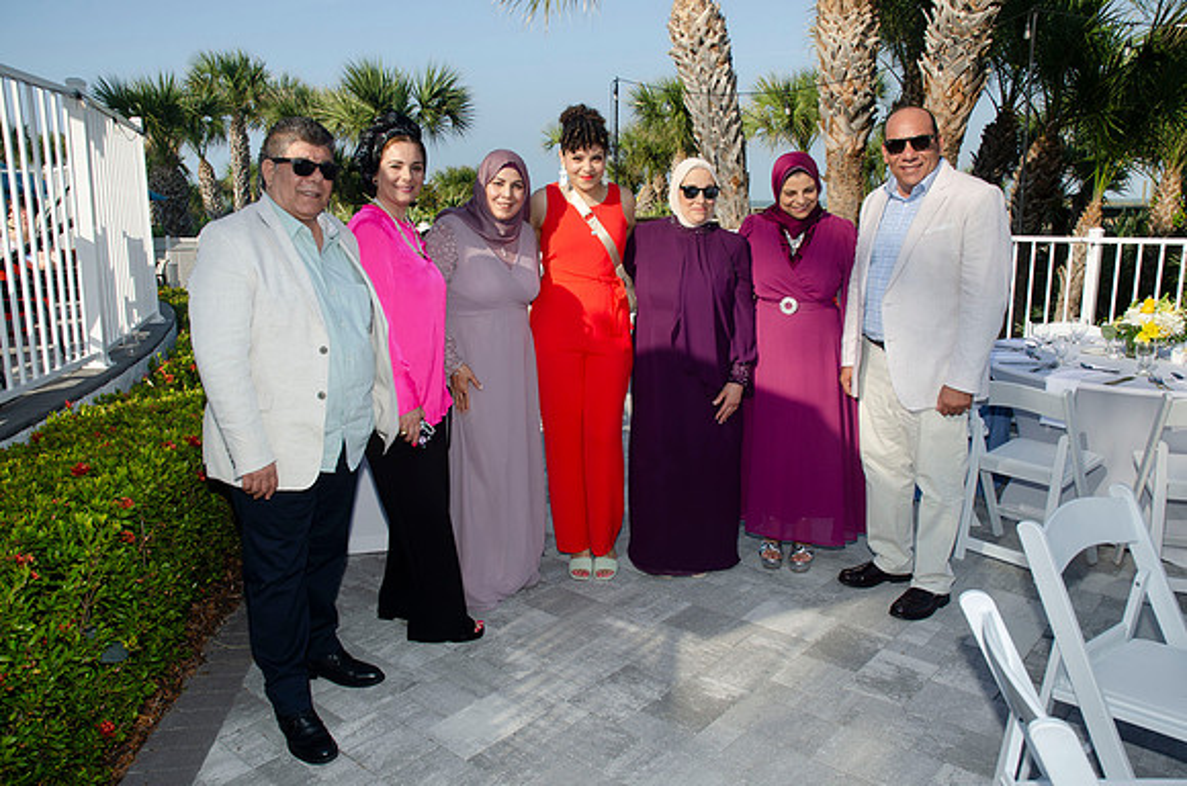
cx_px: 594
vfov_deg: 47.7
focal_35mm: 27
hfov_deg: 67.5
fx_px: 888
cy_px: 393
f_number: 8
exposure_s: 1/250
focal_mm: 18
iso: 100
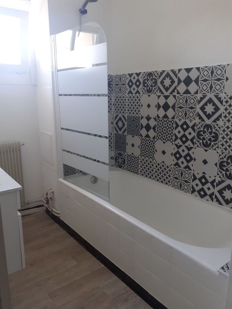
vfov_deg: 65.3
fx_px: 241
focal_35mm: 27
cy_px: 154
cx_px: 116
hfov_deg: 51.4
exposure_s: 1/50
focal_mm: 3.6
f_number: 1.9
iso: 125
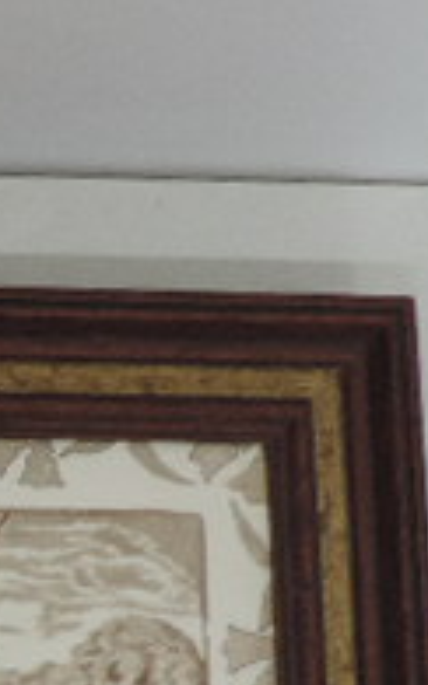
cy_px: 776
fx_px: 2275
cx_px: -586
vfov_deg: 16.5
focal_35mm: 122
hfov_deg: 9.6
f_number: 3.3
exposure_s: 1/20
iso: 400
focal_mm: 6.2
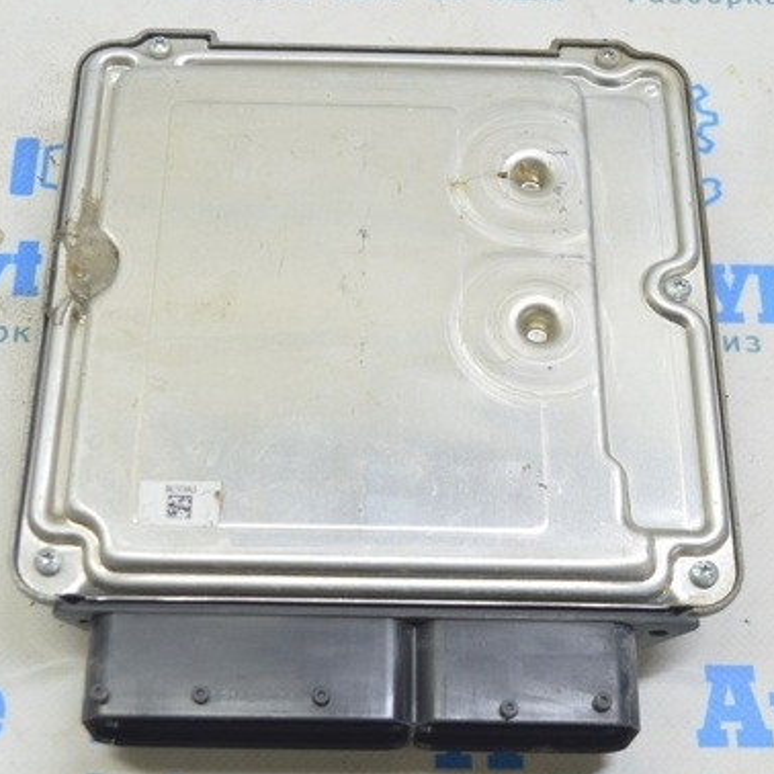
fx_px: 1417
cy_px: 396
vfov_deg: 30.6
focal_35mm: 56
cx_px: 356
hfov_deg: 30.5
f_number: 5.6
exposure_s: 1/20
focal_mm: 26
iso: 400
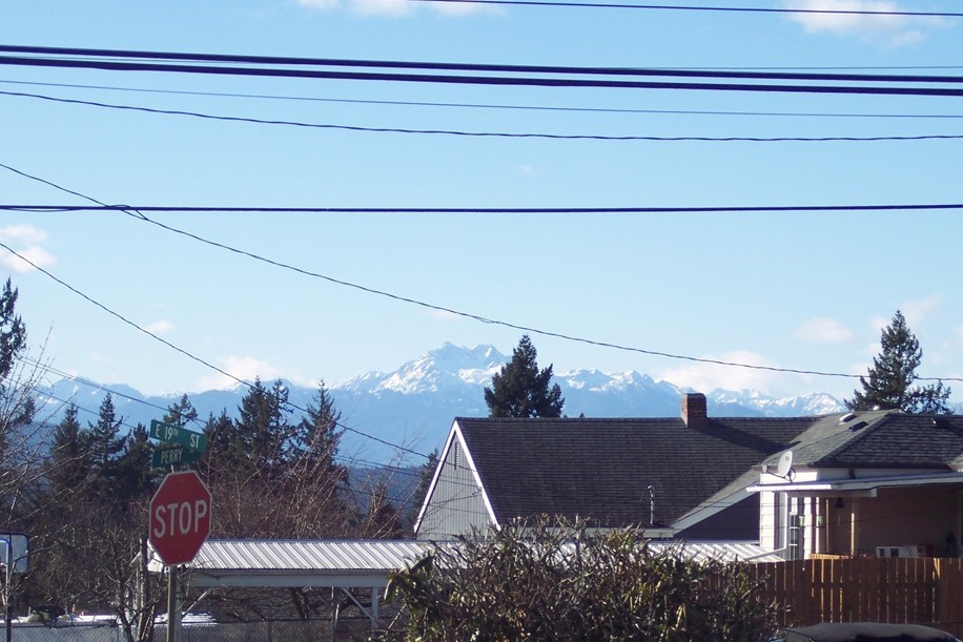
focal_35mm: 136
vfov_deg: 10.1
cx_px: 480
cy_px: 357
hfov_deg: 15.1
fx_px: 3638
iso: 100
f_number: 4.8
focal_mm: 24
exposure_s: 1/500
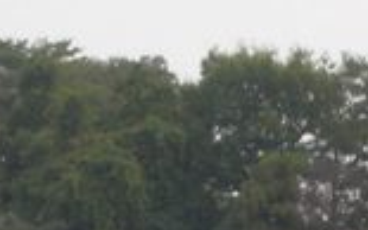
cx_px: 221
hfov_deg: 3.8
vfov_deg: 2.3
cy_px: 512
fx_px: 5608
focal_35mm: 559
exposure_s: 1/86
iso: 50
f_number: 8.2
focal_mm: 17.1
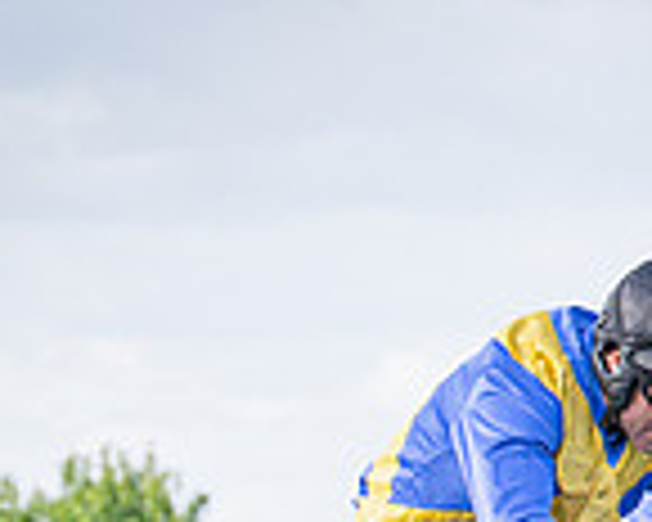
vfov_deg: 2.8
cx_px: 77
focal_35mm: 540
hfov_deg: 3.6
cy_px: 1209
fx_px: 10420
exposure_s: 1/1250
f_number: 4
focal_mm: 70
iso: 400
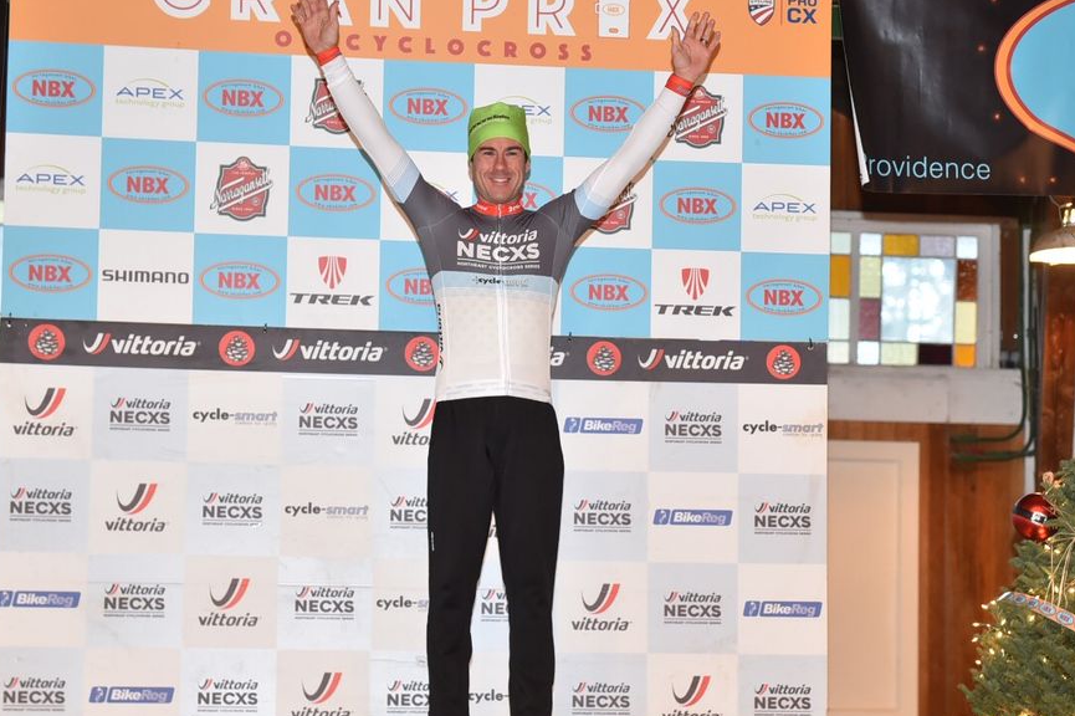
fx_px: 2209
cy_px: 487
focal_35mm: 74
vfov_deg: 18.3
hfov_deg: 27.3
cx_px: 625
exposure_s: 1/80
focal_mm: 50
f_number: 2.5
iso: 1600
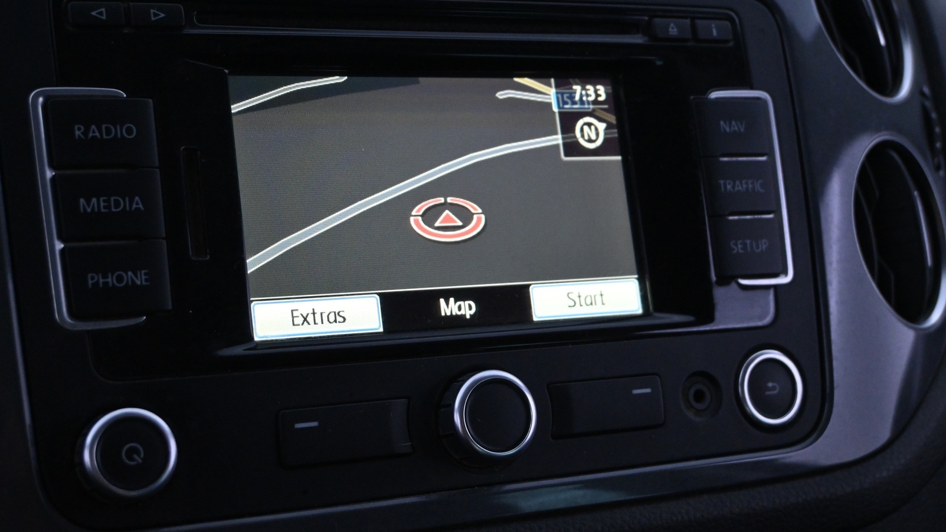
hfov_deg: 38.5
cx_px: 477
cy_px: 264
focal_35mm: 54
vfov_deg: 22.2
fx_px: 1355
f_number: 5
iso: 4000
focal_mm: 34
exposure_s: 1/50
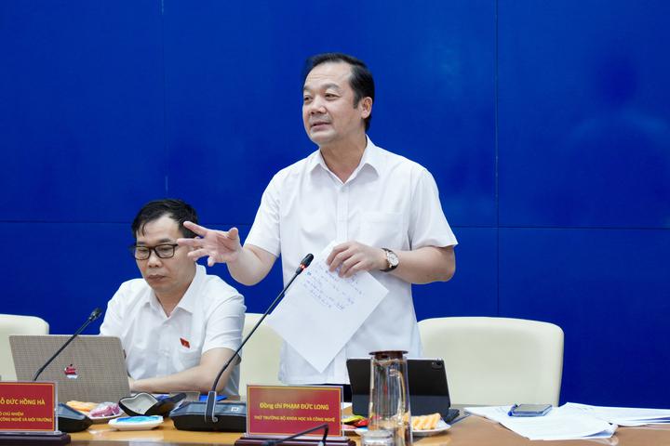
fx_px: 1954
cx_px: 335
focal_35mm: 105
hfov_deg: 19.5
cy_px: 223
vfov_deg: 13.0
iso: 1250
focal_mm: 70
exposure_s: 1/125
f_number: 3.5
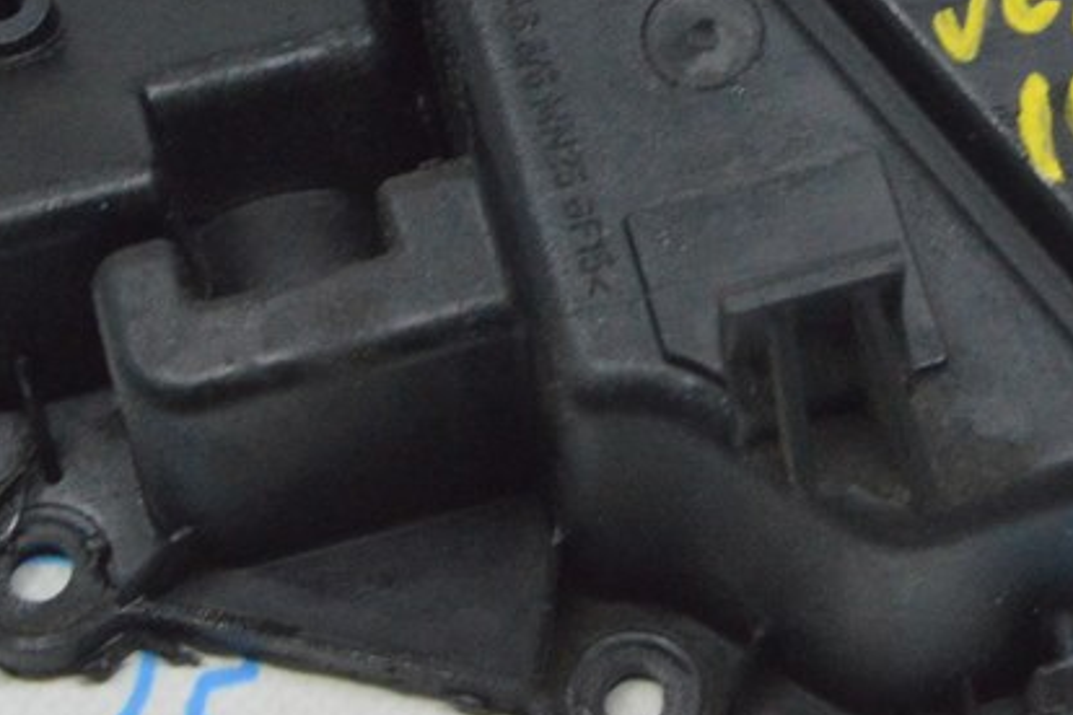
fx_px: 4202
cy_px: -1
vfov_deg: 9.7
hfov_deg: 14.5
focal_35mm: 141
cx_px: 806
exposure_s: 1/20
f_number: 20
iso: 6400
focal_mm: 38
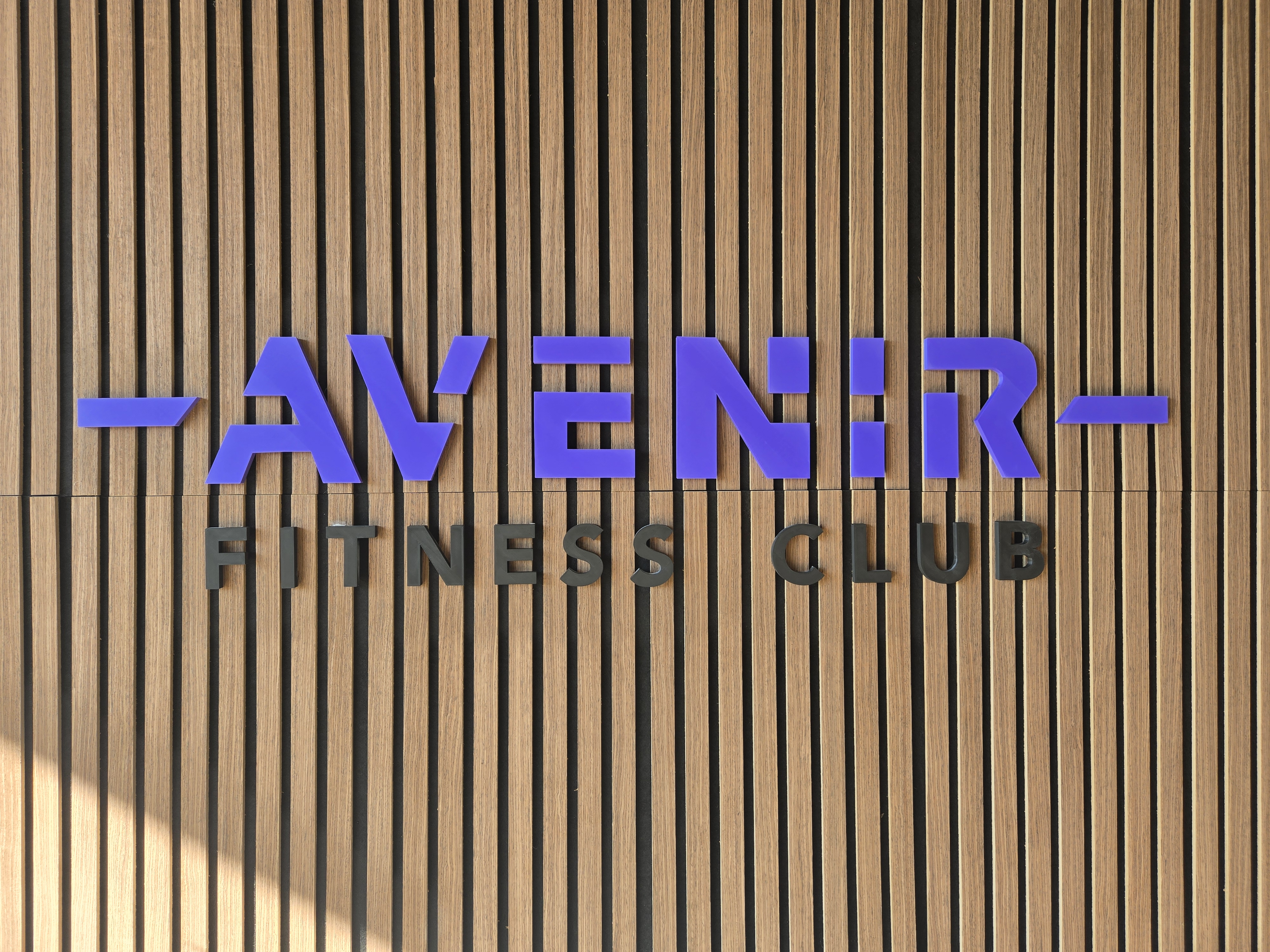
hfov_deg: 73.9
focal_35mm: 23
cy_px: 476
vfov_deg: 58.9
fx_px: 844
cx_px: 635
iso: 25
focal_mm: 5.4
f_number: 1.8
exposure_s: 1/174
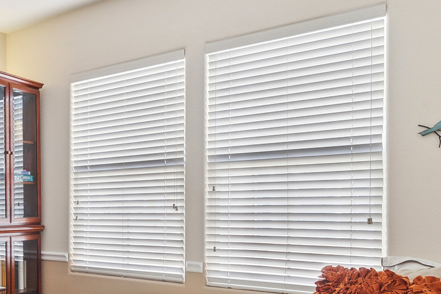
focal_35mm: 37
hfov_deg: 45.3
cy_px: 215
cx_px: 18
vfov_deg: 35.3
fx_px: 453
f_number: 4
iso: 250
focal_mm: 13
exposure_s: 1/60
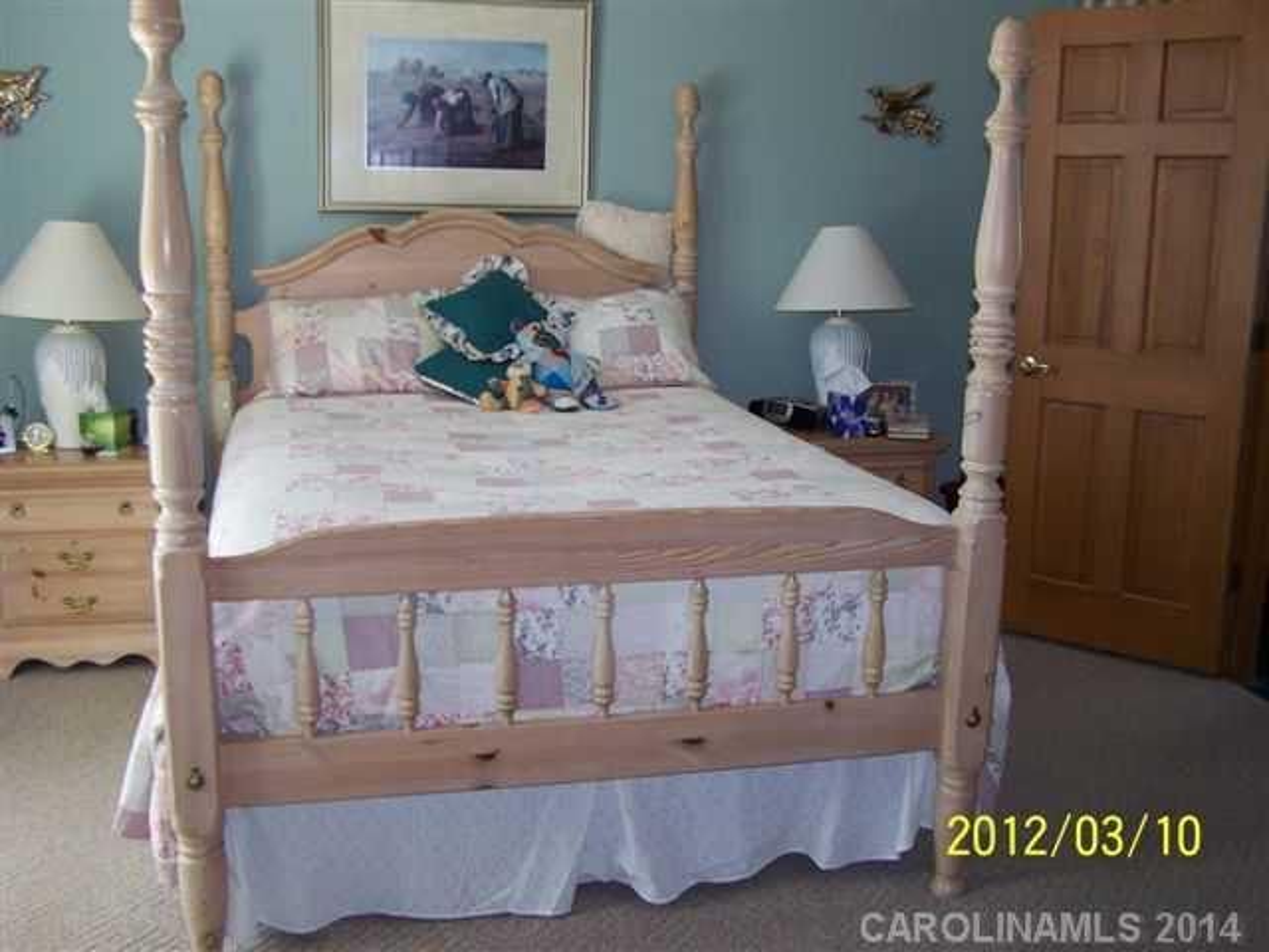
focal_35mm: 38
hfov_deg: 49.0
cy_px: 476
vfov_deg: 37.7
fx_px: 1393
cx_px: 634
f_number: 2.8
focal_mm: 6.3
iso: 80
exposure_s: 1/60
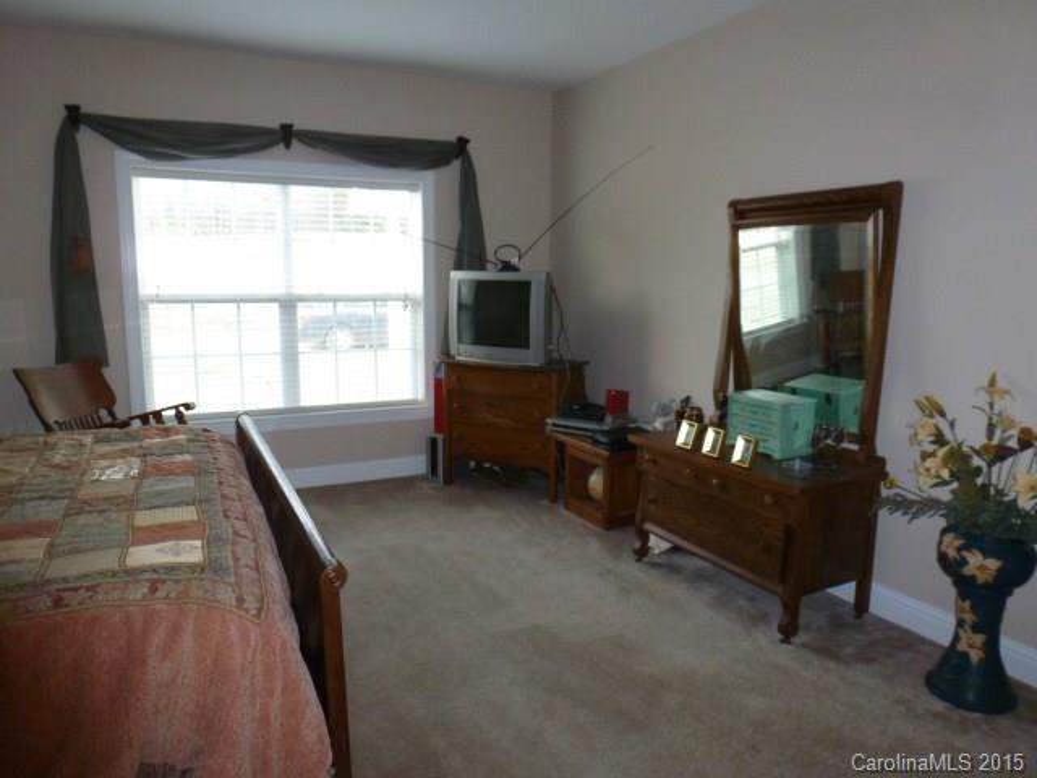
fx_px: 719
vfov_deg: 56.8
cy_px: 389
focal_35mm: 24
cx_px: 518
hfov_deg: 71.6
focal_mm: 4.3
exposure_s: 1/60
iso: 250
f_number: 3.3
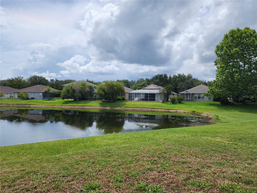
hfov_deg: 73.9
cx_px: 128
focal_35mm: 23
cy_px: 96
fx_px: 171
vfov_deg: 58.9
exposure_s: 1/2071
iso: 12
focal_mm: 6.4
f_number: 1.8
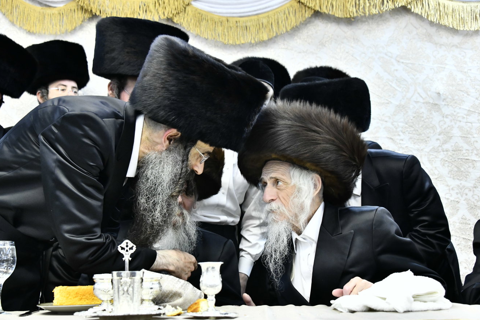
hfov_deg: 37.5
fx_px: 706
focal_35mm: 53
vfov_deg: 25.5
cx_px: 228
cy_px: 169
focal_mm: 50
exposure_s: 1/200
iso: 3200
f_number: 5.6
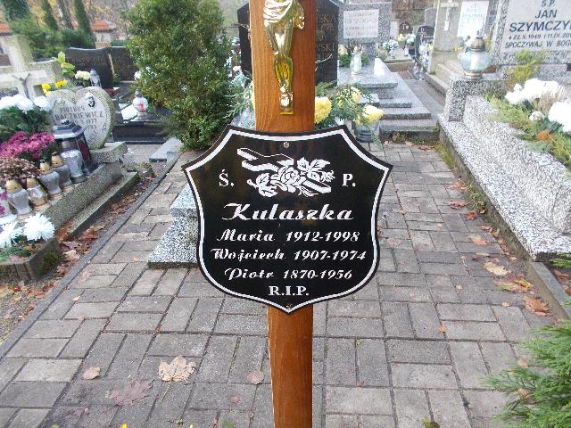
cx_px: 286
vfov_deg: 53.1
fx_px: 429
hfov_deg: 67.3
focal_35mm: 26
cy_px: 214
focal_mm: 4.6
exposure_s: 1/40
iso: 80
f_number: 3.2
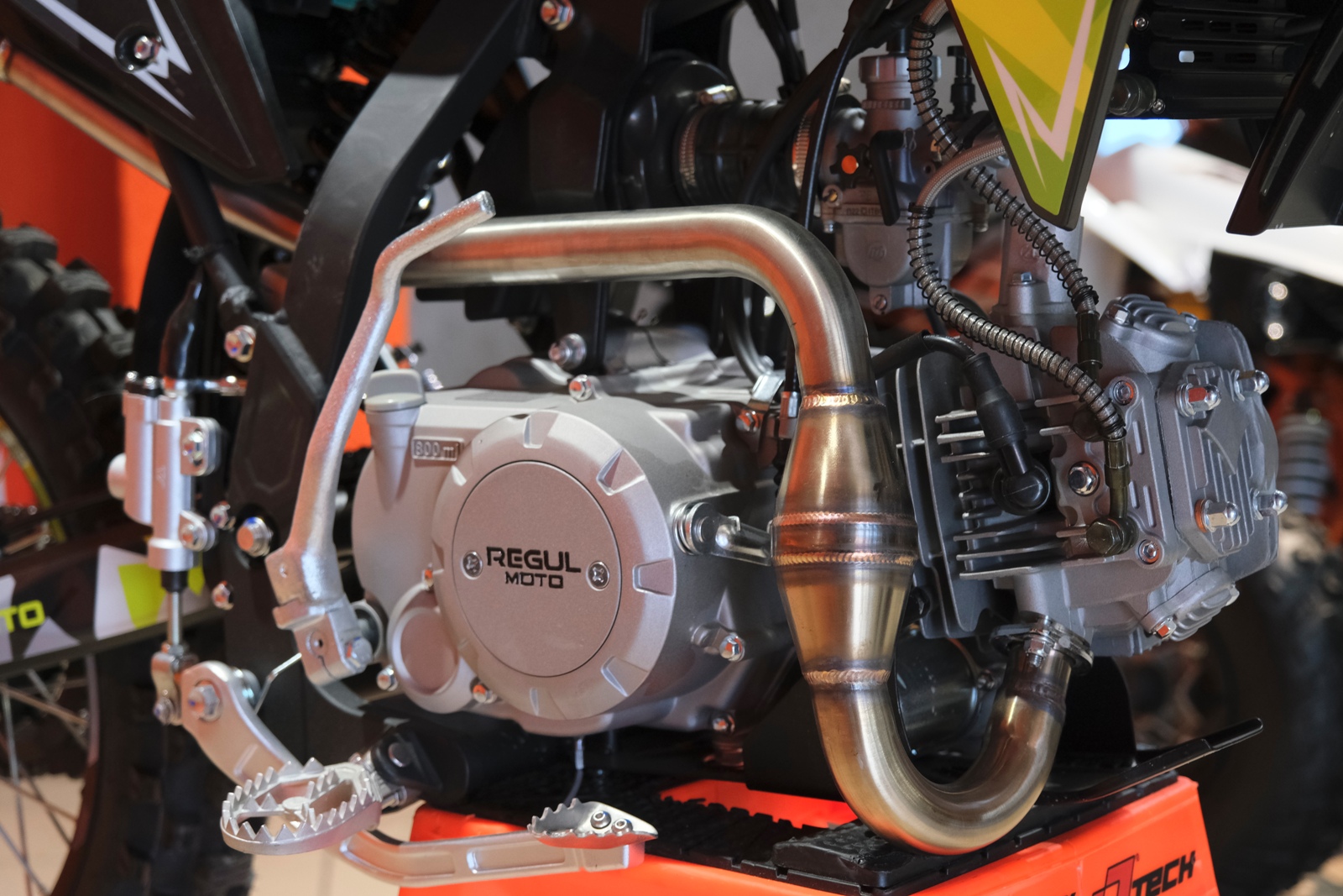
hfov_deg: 35.6
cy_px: 448
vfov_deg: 24.2
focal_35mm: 56
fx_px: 2089
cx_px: 672
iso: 1600
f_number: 4
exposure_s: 1/100
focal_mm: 37.6
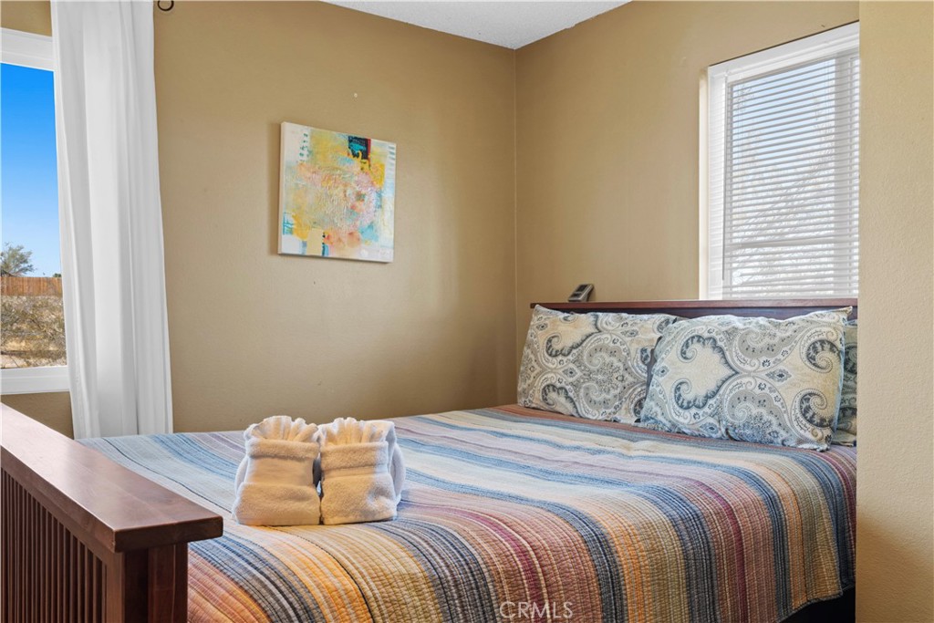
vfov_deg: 44.3
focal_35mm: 30
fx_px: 765
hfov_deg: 62.8
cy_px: 312
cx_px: 467
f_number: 10
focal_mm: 29.5
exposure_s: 1/2
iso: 400
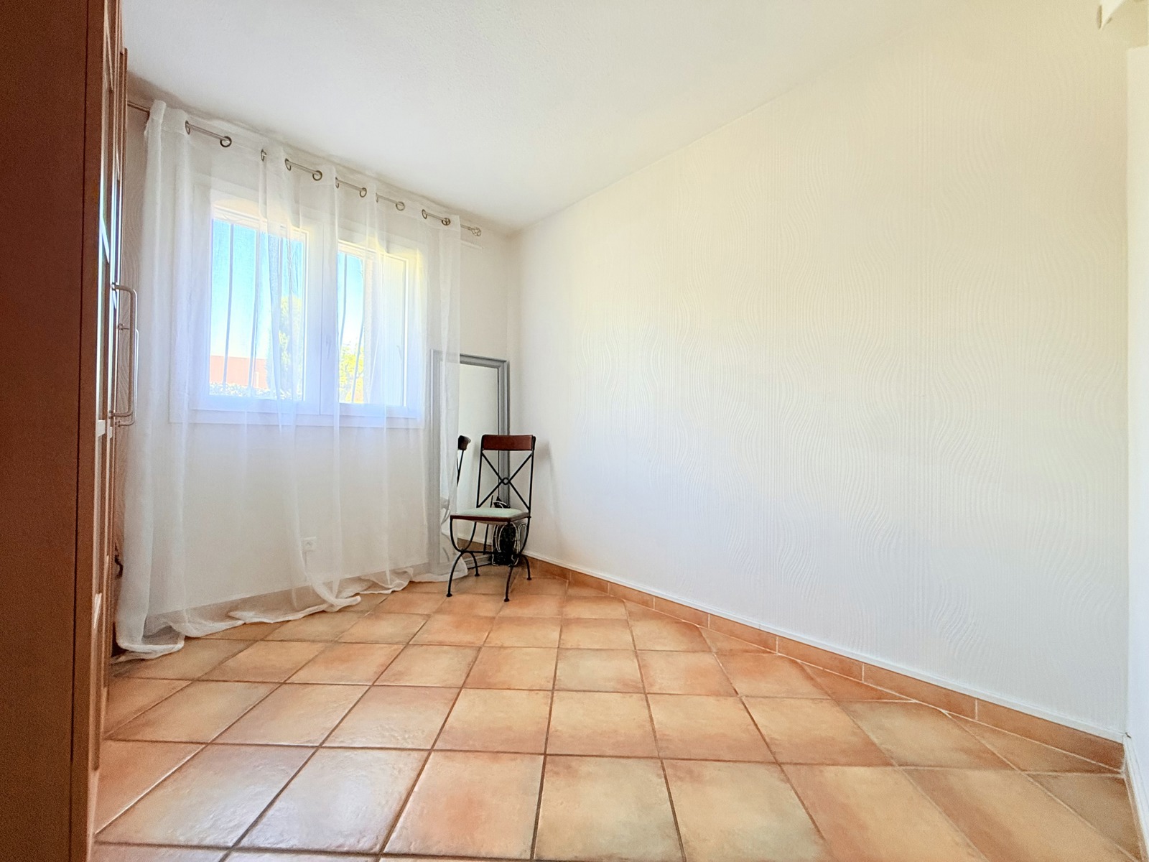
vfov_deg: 85.7
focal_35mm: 14
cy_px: 431
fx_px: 465
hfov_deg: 102.1
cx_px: 574
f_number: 2.2
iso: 320
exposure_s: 1/62
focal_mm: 2.22
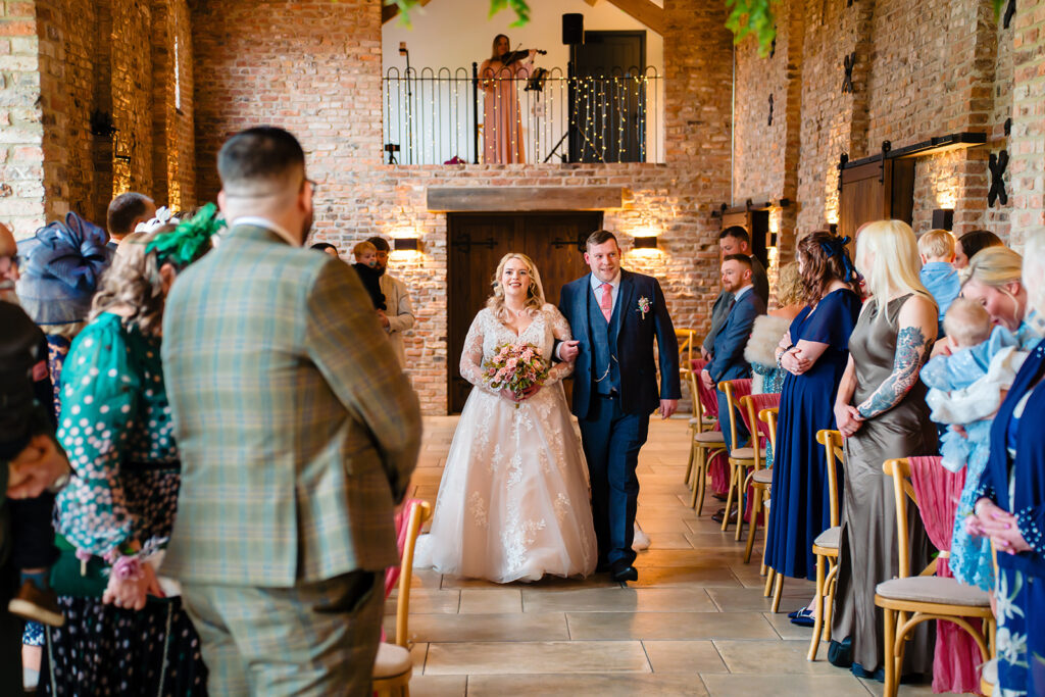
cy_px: 348
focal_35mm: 63
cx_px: 522
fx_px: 1829
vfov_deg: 21.6
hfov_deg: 31.9
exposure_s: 1/200
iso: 3200
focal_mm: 63
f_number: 2.8
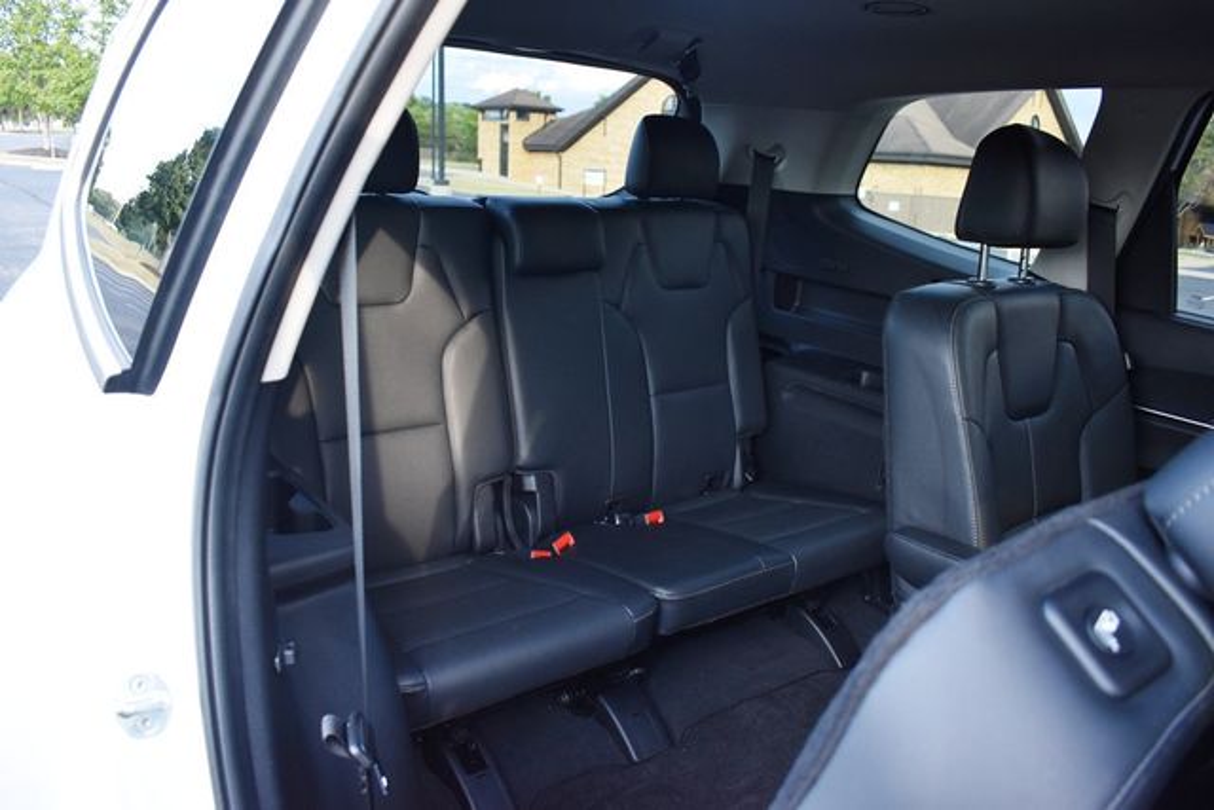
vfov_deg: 48.0
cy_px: 405
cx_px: 607
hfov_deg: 67.4
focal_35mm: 27
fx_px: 911
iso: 800
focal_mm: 18
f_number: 3.5
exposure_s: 1/250
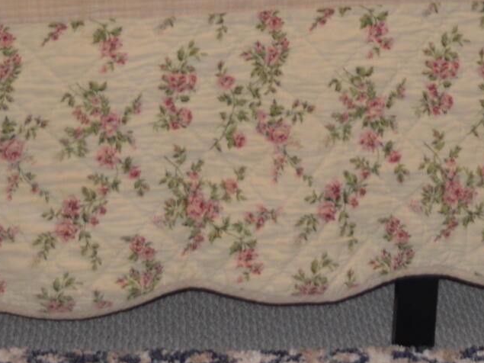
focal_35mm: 150
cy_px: -368
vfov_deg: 9.3
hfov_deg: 13.1
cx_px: 382
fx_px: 2097
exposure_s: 1/125
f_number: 3.8
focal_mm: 22
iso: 400
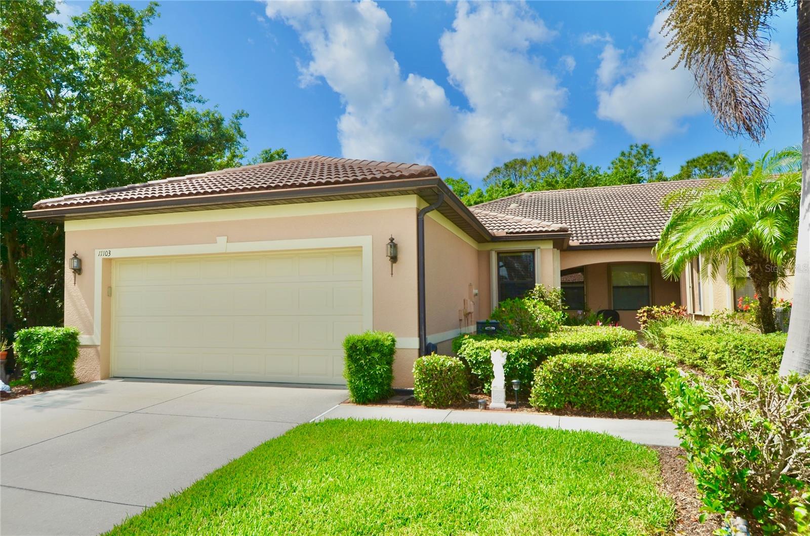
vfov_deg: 59.2
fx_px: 471
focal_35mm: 21
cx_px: 405
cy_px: 268
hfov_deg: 81.3
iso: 110
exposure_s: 1/250
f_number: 8
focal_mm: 14
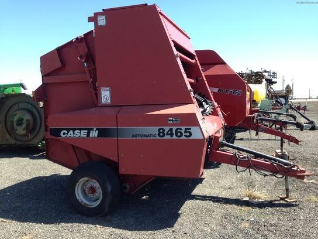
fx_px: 303
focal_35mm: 33
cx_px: 159
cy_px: 120
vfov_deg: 42.9
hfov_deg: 55.4
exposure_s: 1/596
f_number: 2.4
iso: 50
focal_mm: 4.13
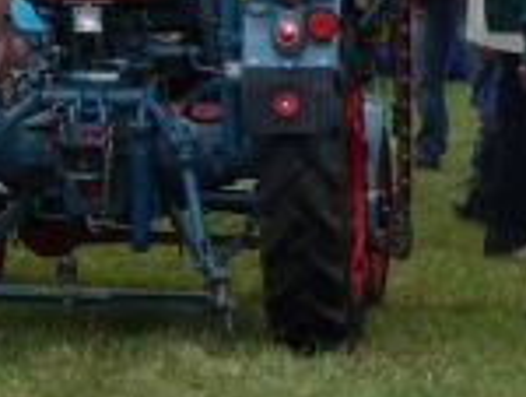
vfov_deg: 5.0
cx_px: -638
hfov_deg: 6.5
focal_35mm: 293
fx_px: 4459
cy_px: -337
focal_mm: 9.3
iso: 100
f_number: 4.3
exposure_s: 1/320
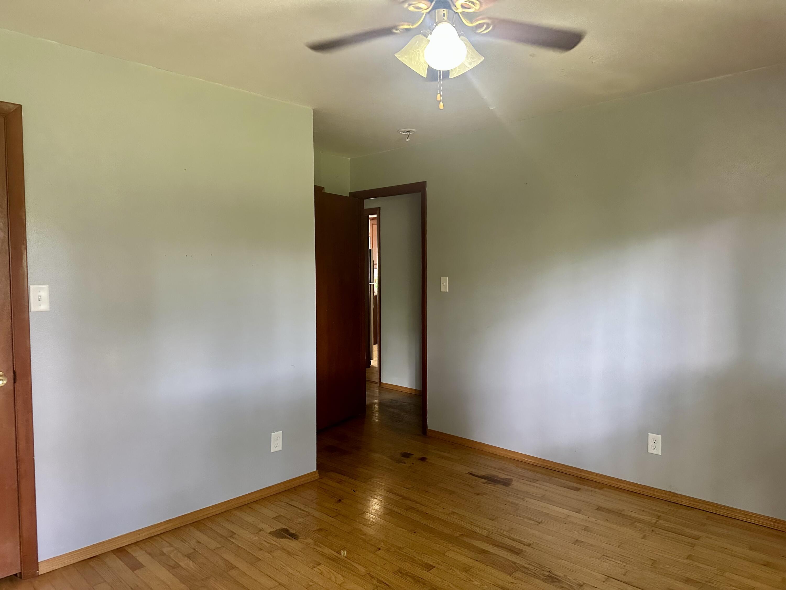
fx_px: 545
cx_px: 393
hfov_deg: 71.6
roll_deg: +0.3
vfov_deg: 56.8
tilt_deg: -2.9
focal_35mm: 24
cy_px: 295
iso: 640
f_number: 1.78
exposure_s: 1/60
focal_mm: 6.86
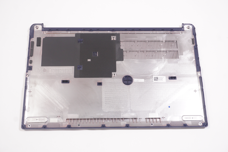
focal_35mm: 51
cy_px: 76
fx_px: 323
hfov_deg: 38.9
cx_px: 114
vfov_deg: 26.4
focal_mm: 34
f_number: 7.1
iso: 1250
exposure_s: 1/160
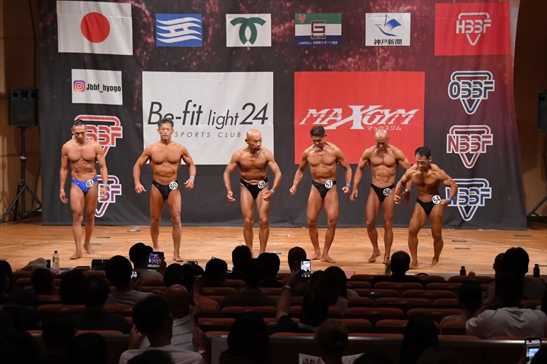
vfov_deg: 12.7
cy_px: 182
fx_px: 1640
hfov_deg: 18.9
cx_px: 274
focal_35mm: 108
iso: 8000
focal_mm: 72
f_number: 5.6
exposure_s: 1/400
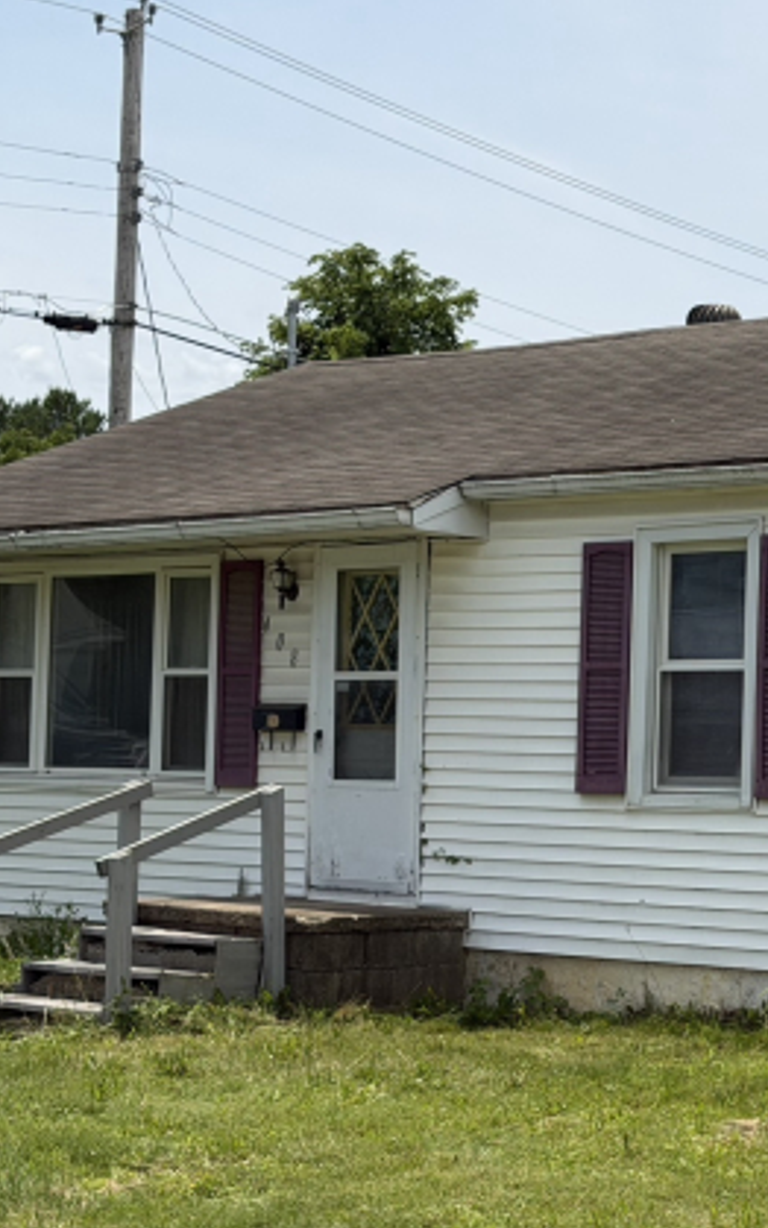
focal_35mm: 81
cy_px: 709
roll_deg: -1.4
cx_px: 737
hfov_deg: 15.9
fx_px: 2712
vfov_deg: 25.5
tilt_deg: +1.1
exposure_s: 1/7143
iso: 64
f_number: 1.78
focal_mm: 6.76
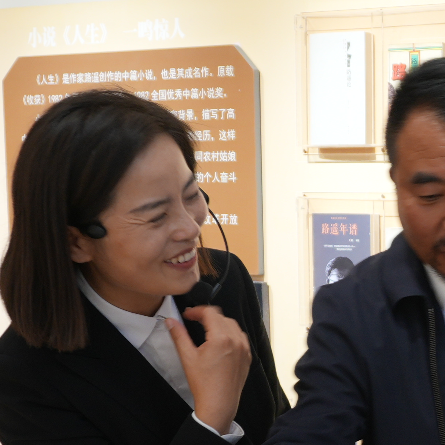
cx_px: 806
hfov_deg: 14.6
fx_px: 1513
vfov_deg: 16.6
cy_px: 359
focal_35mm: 104
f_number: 3.5
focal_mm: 16
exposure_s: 1/30
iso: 125
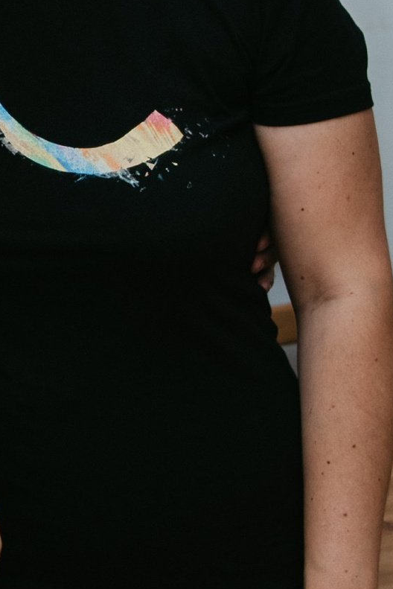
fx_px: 2699
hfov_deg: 7.9
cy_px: -9
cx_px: -409
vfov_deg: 12.3
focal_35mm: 165
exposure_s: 1/160
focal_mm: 34
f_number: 3.5
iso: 100
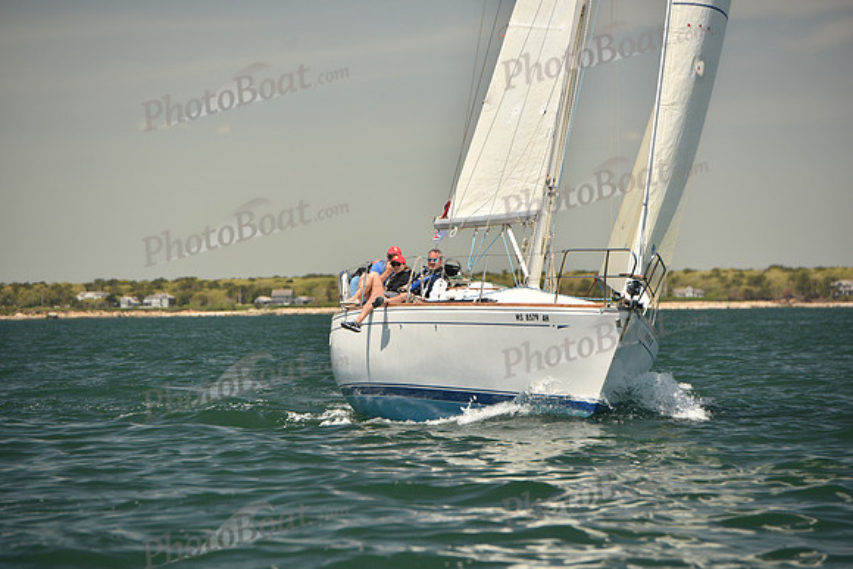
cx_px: 426
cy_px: 284
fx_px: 4740
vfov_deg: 6.9
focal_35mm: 200
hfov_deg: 10.3
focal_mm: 200
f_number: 5
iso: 250
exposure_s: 1/800
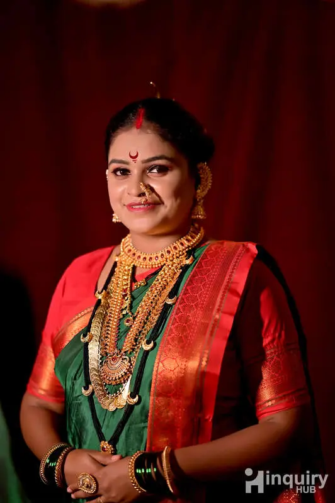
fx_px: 1188
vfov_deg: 23.9
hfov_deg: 16.0
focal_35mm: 85
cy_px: 252
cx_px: 168
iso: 250
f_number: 1.8
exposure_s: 1/160
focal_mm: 85
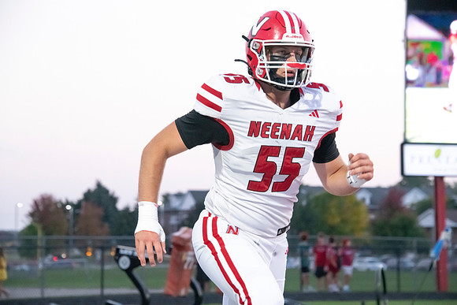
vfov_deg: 9.5
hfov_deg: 14.2
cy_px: 152
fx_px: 1841
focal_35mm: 145
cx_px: 228
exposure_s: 1/400
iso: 10000
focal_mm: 145
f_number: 7.1
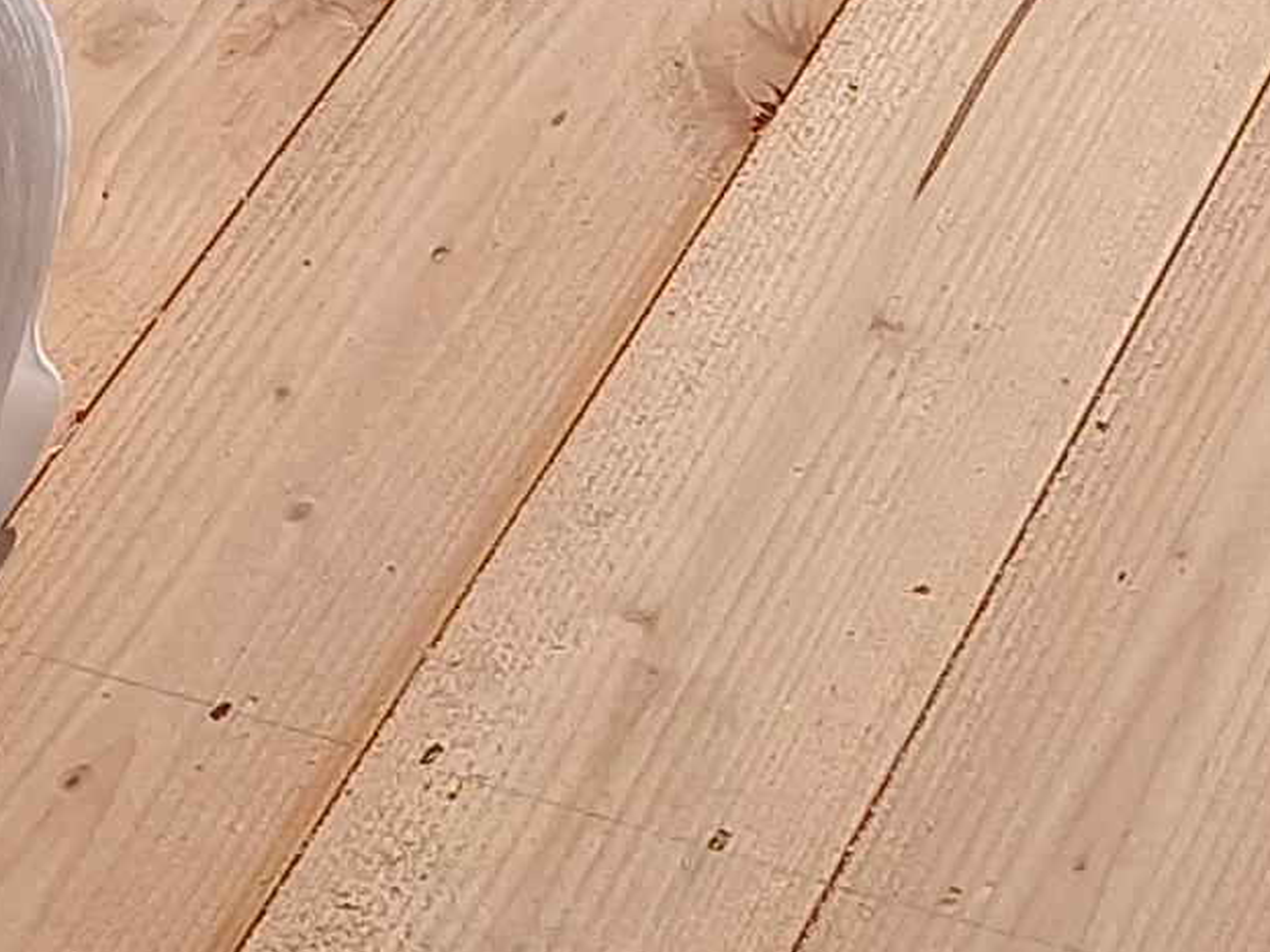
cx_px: 1460
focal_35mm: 161
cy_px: -1132
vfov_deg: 8.6
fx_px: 5908
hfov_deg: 12.0
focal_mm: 4.65
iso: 50
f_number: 1.8
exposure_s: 1/2283
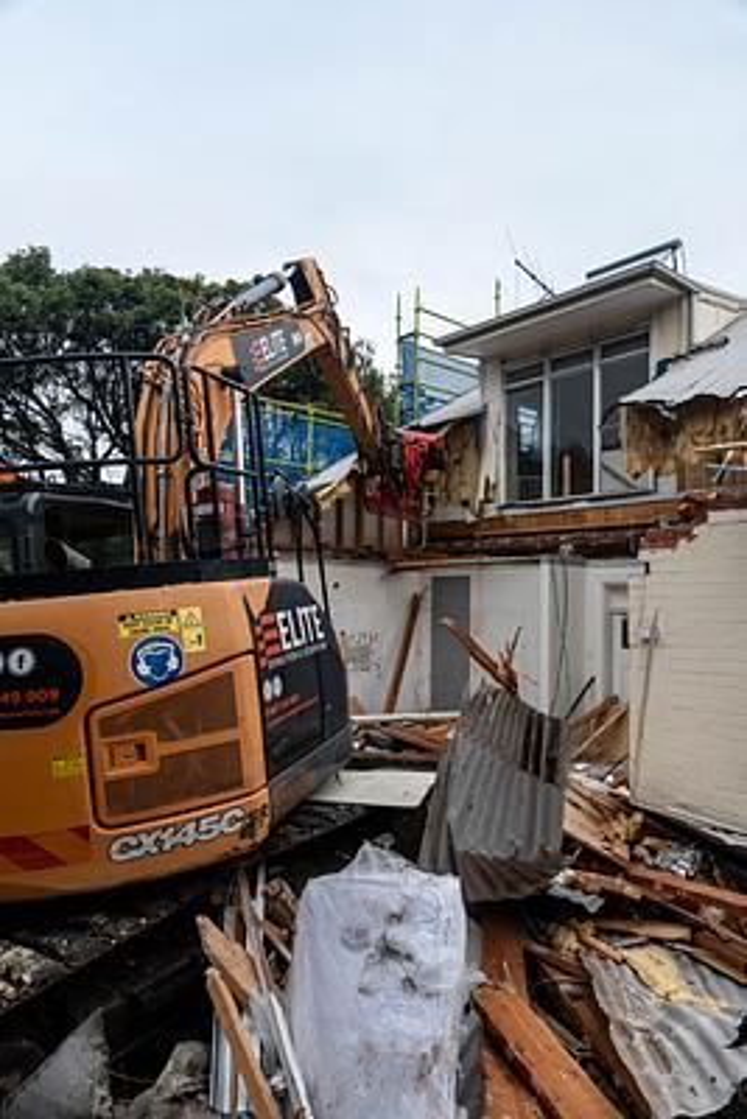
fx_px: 746
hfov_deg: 53.2
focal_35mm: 24
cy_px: 560
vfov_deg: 73.7
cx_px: 374
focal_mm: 24
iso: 800
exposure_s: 1/250
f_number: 5.6
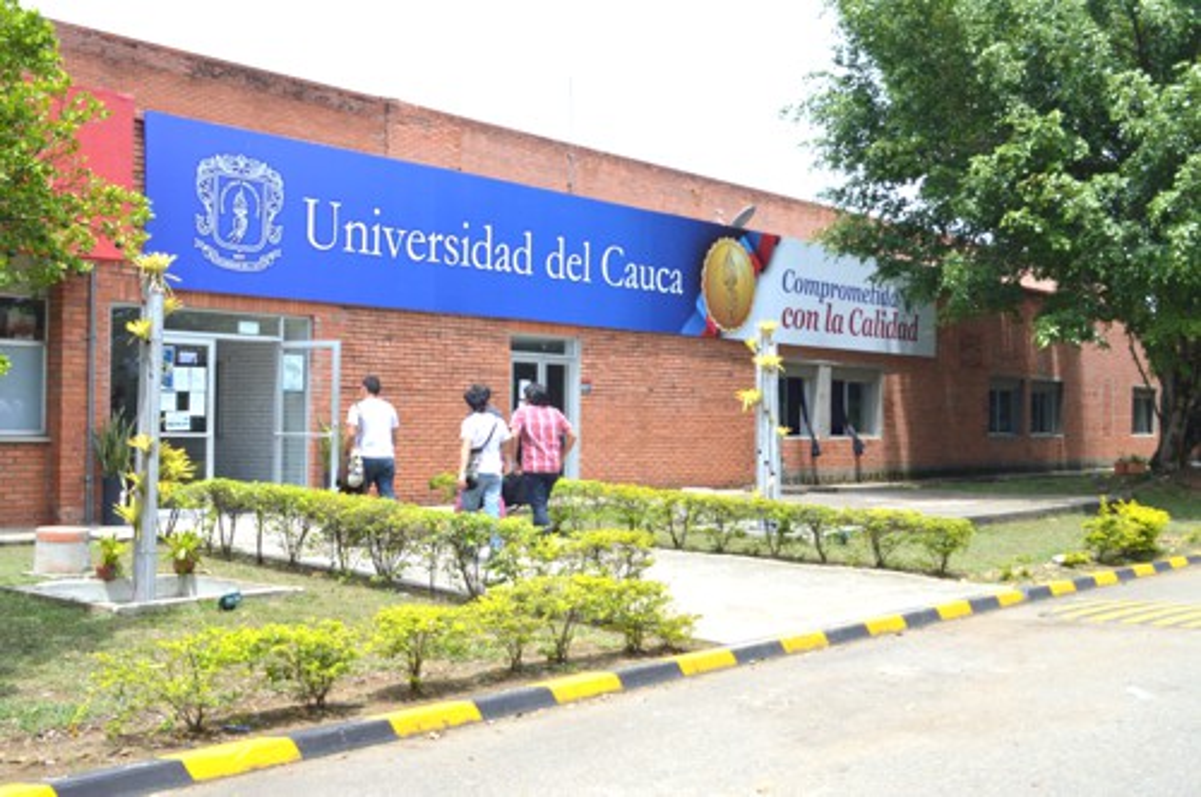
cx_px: 600
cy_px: 398
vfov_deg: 31.8
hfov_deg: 46.5
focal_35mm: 42
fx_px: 1399
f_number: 9
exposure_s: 1/320
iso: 400
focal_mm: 28
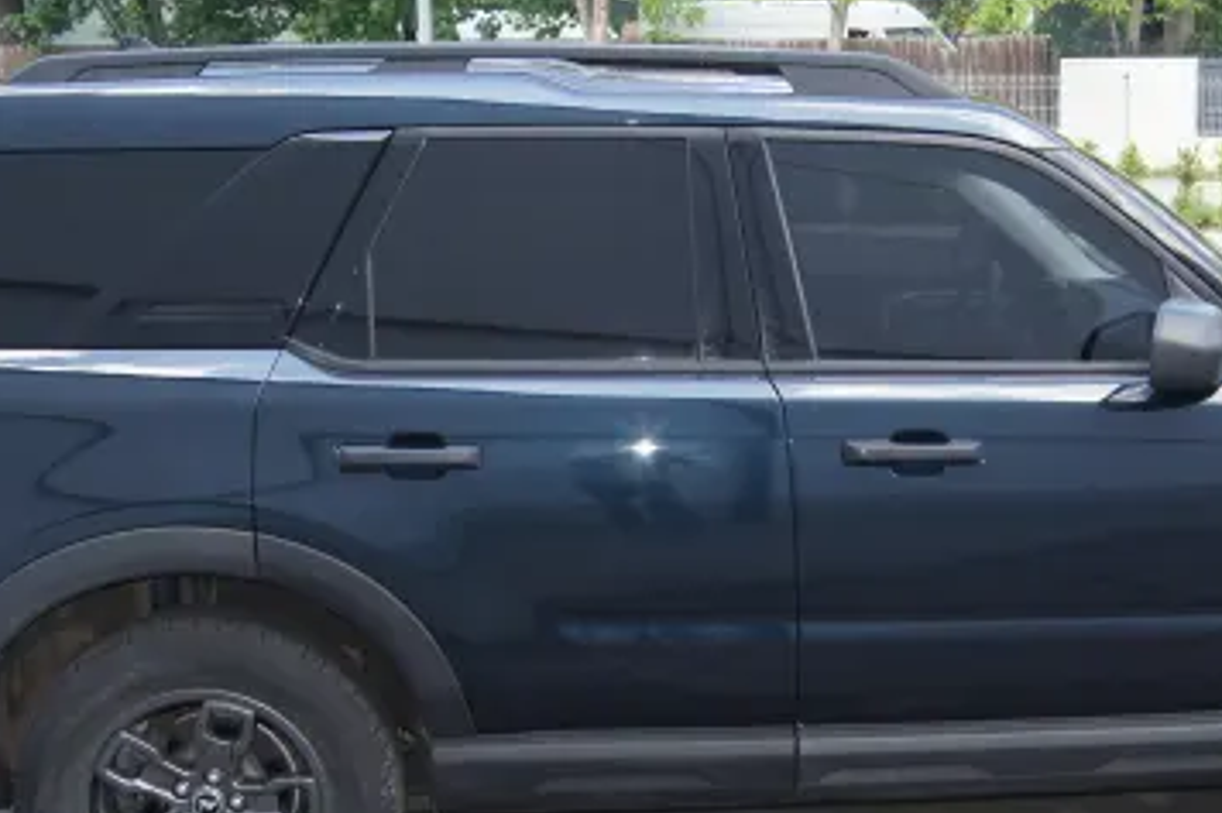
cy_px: 497
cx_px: 807
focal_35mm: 54
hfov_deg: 36.5
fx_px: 1832
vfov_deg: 25.0
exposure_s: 1/80
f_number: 4.5
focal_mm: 20
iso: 100
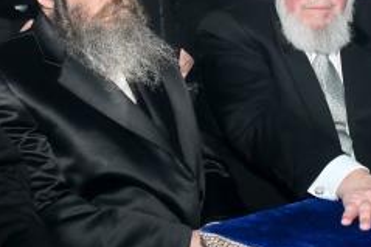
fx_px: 1061
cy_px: 63
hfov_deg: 19.6
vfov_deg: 13.2
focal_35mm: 103
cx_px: 70
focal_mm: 24
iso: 640
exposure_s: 1/200
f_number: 4
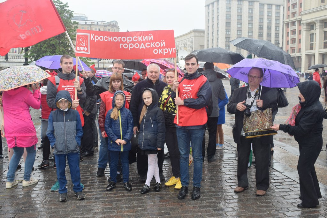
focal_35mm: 33
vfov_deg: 40.0
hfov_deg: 57.2
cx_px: 164
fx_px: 300
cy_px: 109
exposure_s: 1/125
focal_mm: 22
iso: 220
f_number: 5.6
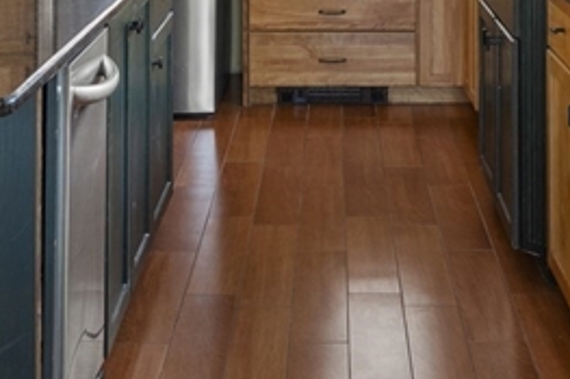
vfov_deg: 16.6
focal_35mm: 74
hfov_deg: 27.3
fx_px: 1171
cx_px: 351
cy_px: -200
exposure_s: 1/1.67
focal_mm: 19
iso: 320
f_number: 7.1
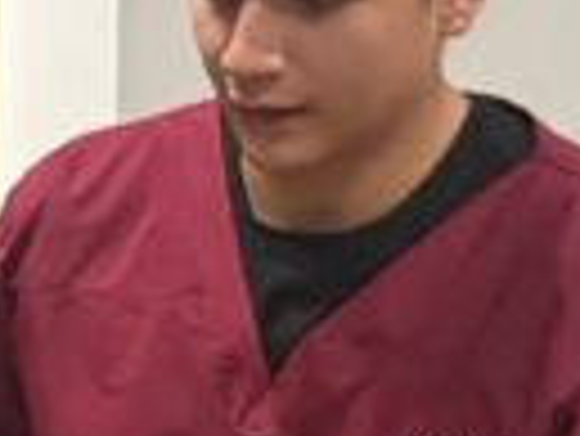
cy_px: 607
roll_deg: -0.6
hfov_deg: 9.1
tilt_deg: -1.9
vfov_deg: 7.7
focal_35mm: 191
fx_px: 3203
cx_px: -881
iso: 800
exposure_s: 1/59
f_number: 1.78
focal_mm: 6.76
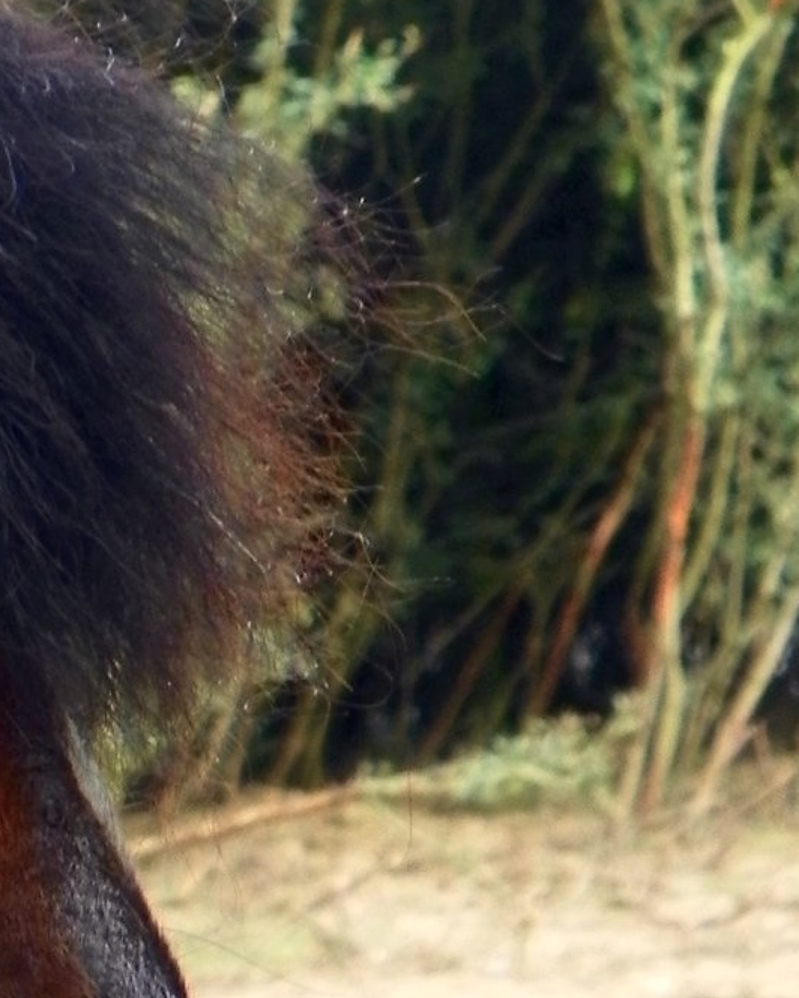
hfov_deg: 4.6
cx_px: -526
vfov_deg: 5.7
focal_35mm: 337
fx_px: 9961
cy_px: 1342
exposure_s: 1/40
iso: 80
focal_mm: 15.5
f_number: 4
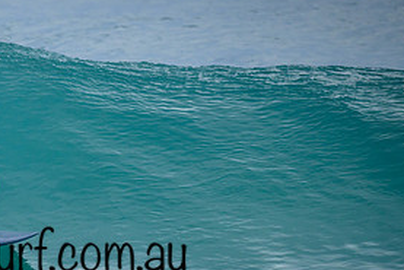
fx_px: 22444
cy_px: 192
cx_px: -50
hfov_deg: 1.0
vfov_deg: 0.7
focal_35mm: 1999
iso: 1000
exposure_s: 1/2000
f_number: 6.3
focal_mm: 800
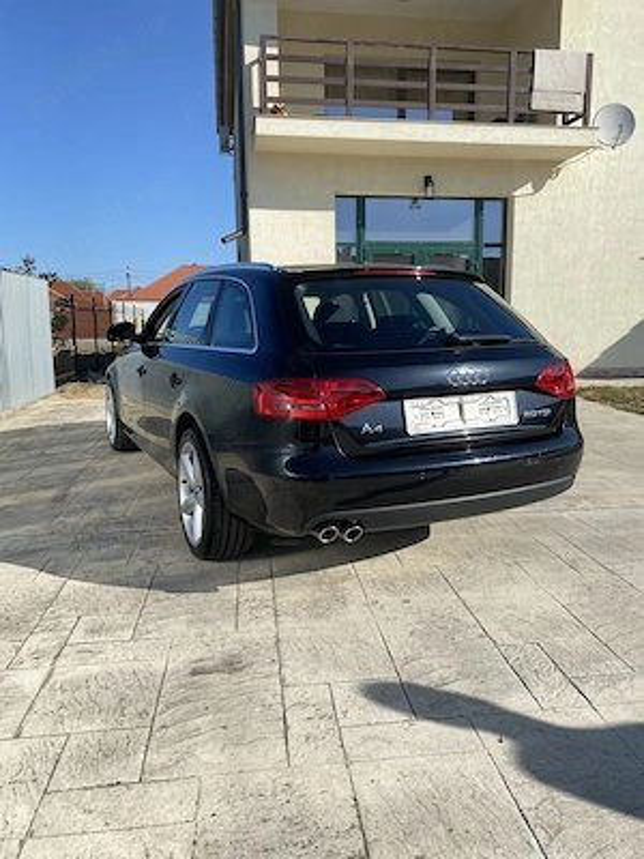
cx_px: 322
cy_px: 430
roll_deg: +0.7
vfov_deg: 67.3
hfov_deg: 53.1
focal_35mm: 26
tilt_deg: -7.2
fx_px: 645
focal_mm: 4.25
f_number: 1.8
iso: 32
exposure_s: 1/1701
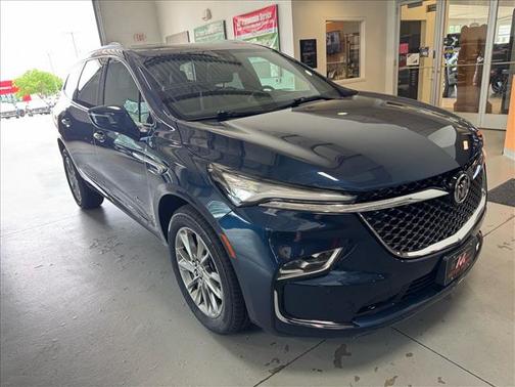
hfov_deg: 71.6
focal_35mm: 24
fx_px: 357
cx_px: 258
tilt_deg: -16.3
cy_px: 194
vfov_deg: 56.8
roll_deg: +1.1
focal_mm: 6.76
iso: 125
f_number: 1.78
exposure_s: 1/120
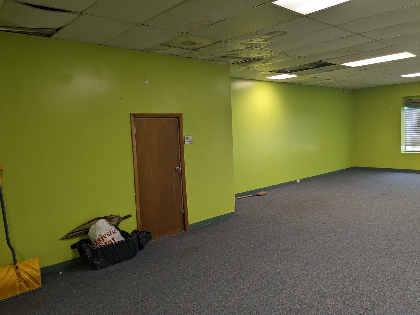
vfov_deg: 51.4
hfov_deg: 65.3
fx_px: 328
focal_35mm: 27
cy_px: 158
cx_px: 210
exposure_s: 1/120
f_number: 1.73
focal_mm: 4.38
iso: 184
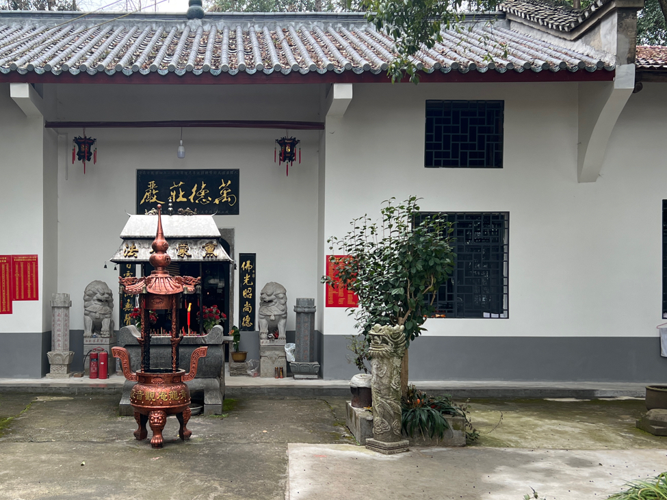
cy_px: 297
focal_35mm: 40
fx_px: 771
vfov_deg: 35.8
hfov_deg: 46.0
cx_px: 215
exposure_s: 1/249
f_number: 1.5
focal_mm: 5.7
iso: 40
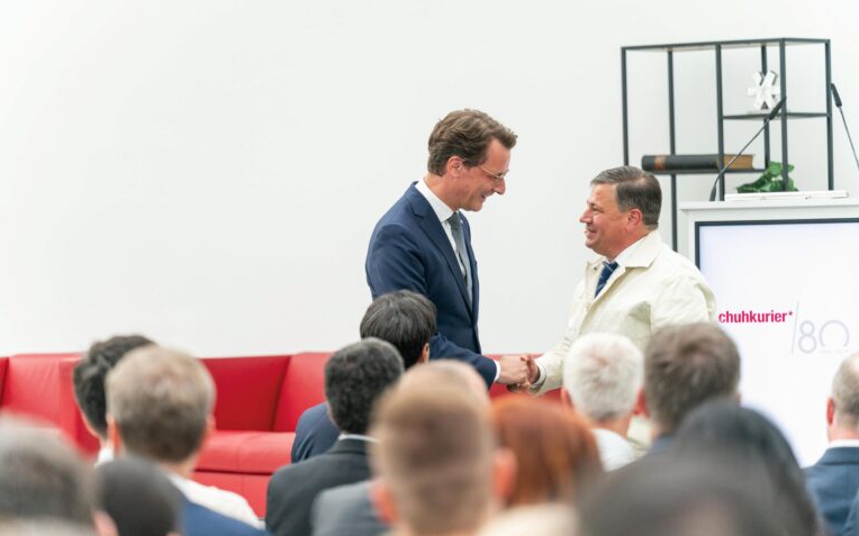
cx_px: 430
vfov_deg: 8.0
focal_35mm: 163
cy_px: 249
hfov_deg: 12.8
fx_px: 3815
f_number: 2.8
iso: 800
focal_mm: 159
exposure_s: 1/250
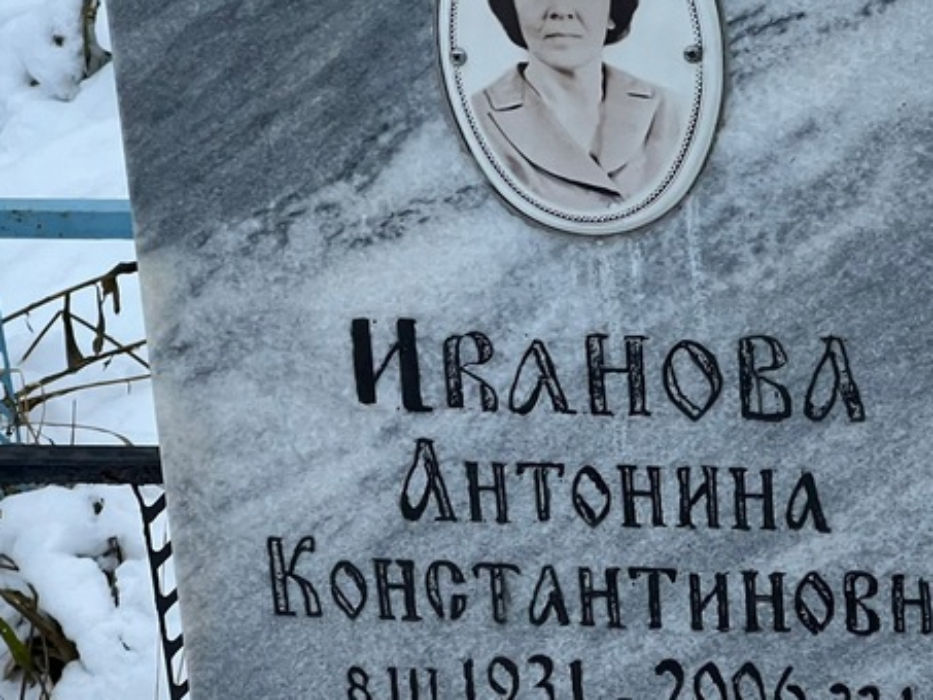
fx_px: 3667
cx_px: 624
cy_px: 443
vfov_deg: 10.9
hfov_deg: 14.5
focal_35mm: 136
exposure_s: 1/99
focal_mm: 9
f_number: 2.8
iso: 200
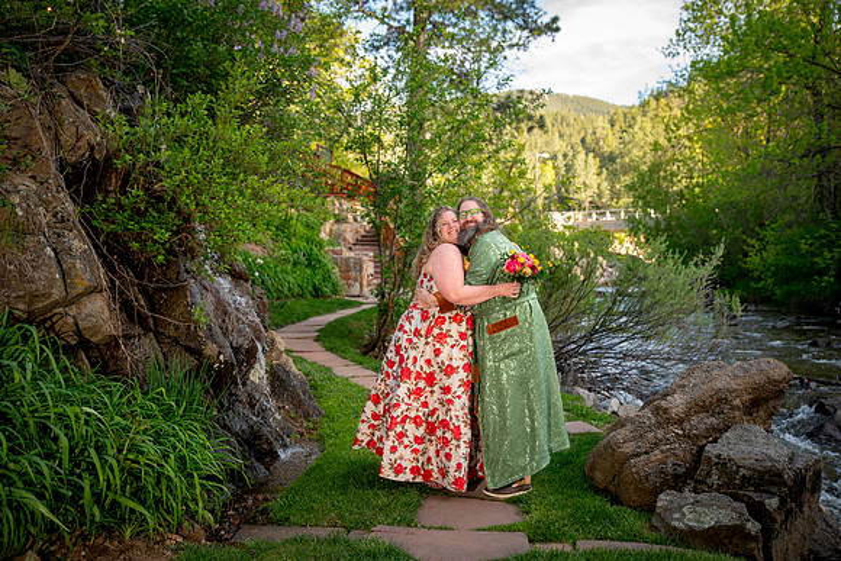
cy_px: 271
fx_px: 860
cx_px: 417
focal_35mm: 37
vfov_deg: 36.1
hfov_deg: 52.1
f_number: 2.8
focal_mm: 35
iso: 160
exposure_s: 1/200
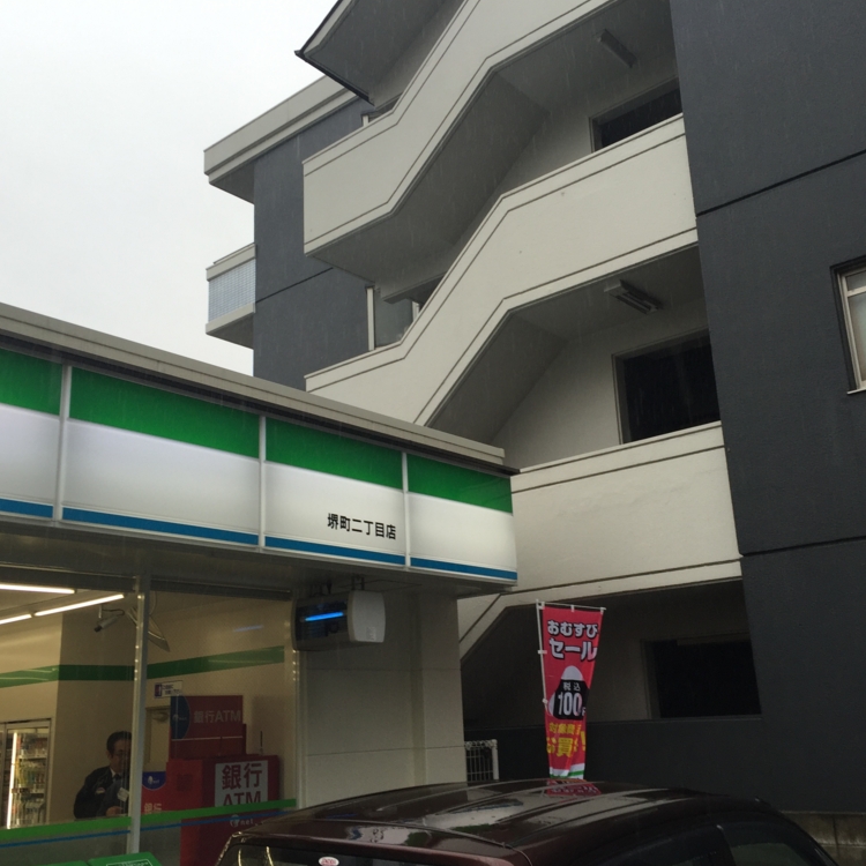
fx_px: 991
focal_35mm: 35
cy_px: 433
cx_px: 453
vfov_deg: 47.2
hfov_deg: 47.2
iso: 32
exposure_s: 1/187
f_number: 2.2
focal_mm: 4.15
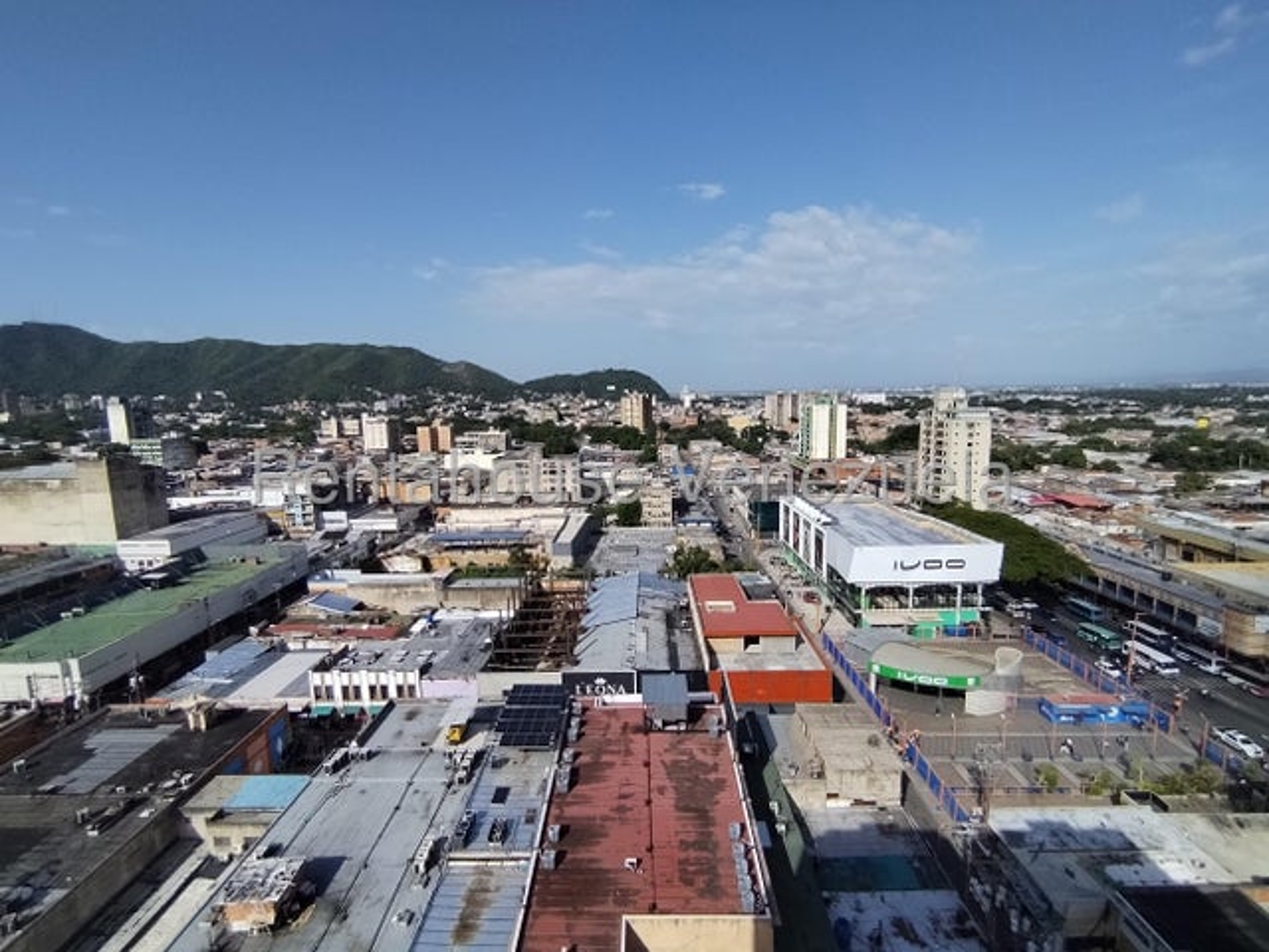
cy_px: 476
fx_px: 587
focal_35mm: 16
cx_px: 634
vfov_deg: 78.1
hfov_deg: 94.5
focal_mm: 1.42
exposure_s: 1/2087
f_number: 2.2
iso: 100
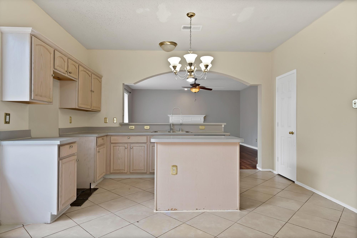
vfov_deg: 59.5
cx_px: 178
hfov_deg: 81.2
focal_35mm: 21
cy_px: 119
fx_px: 208
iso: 800
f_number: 9
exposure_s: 1/10
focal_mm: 21
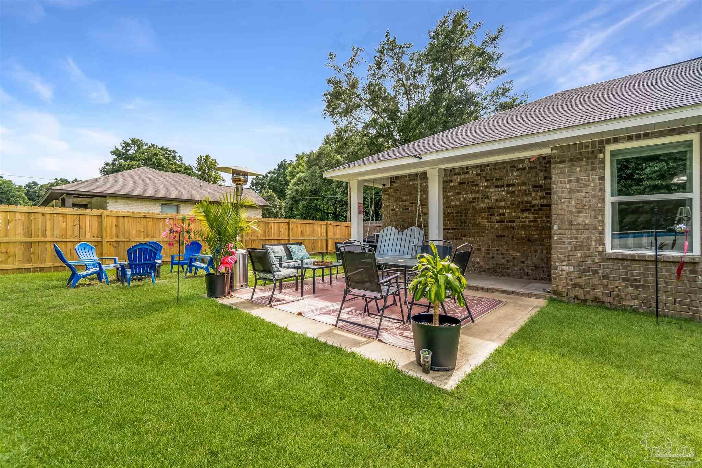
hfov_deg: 100.4
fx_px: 292
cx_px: 351
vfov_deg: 77.3
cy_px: 234
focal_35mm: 15
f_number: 4
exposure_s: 1/800
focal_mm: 10
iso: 100
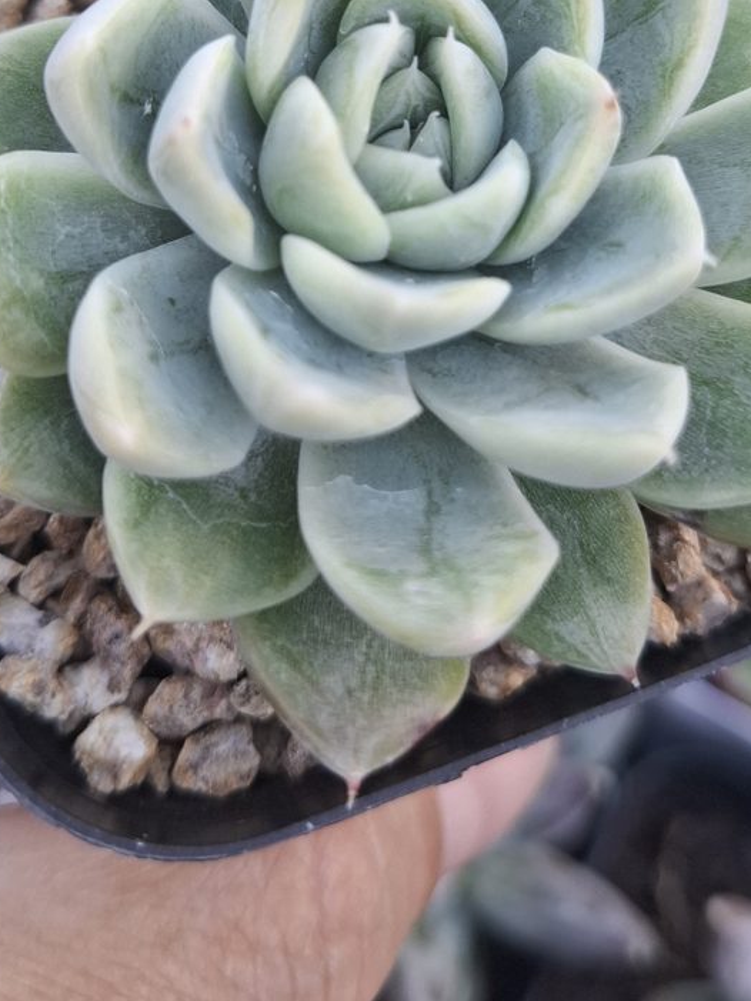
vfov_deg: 42.8
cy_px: 203
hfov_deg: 34.3
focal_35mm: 42
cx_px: 435
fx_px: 1215
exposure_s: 1/100
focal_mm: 5.54
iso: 100
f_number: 1.8
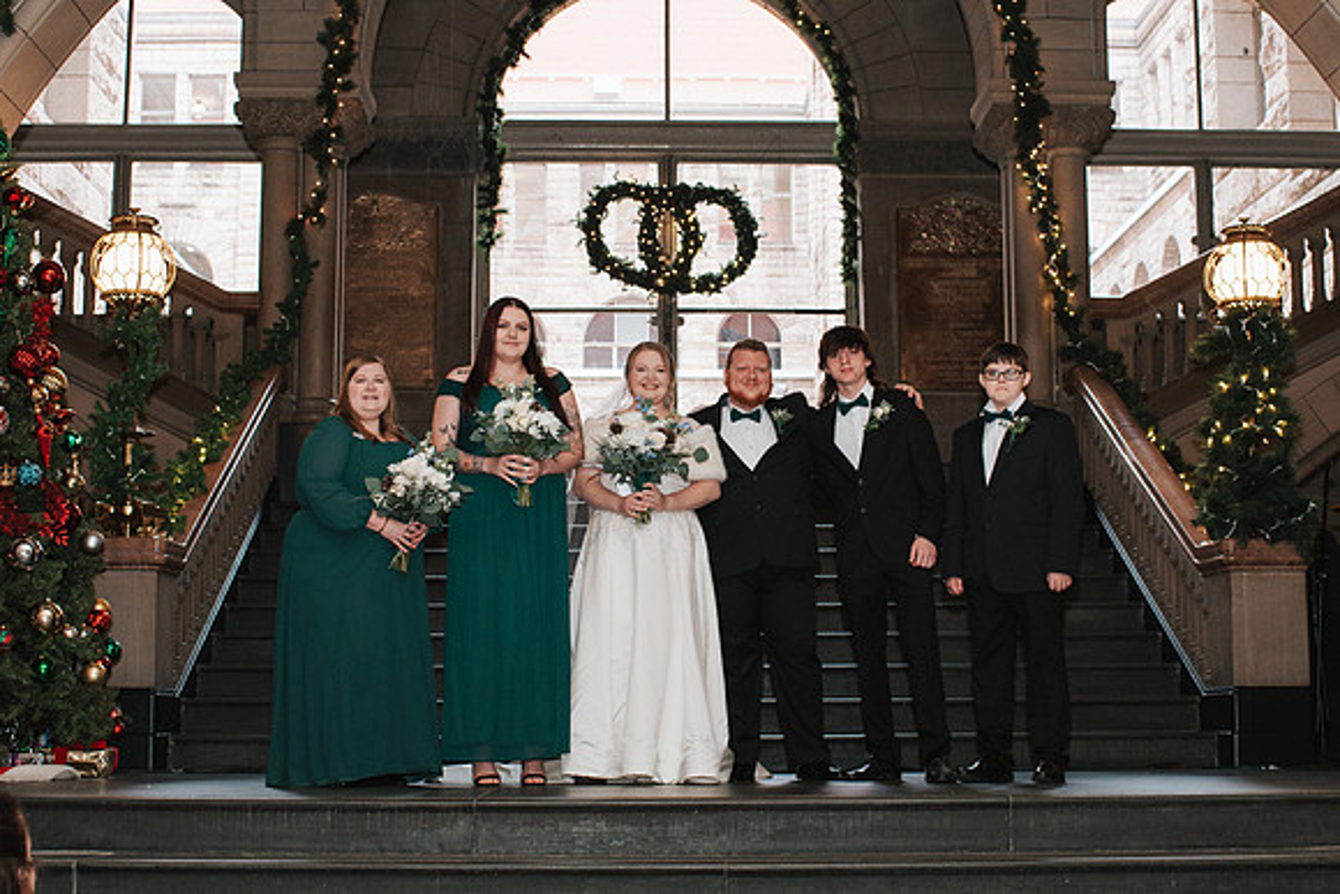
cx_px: 677
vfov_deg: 24.5
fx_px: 2057
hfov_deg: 36.1
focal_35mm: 55
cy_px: 455
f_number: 3.5
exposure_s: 1/200
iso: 1000
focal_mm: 35
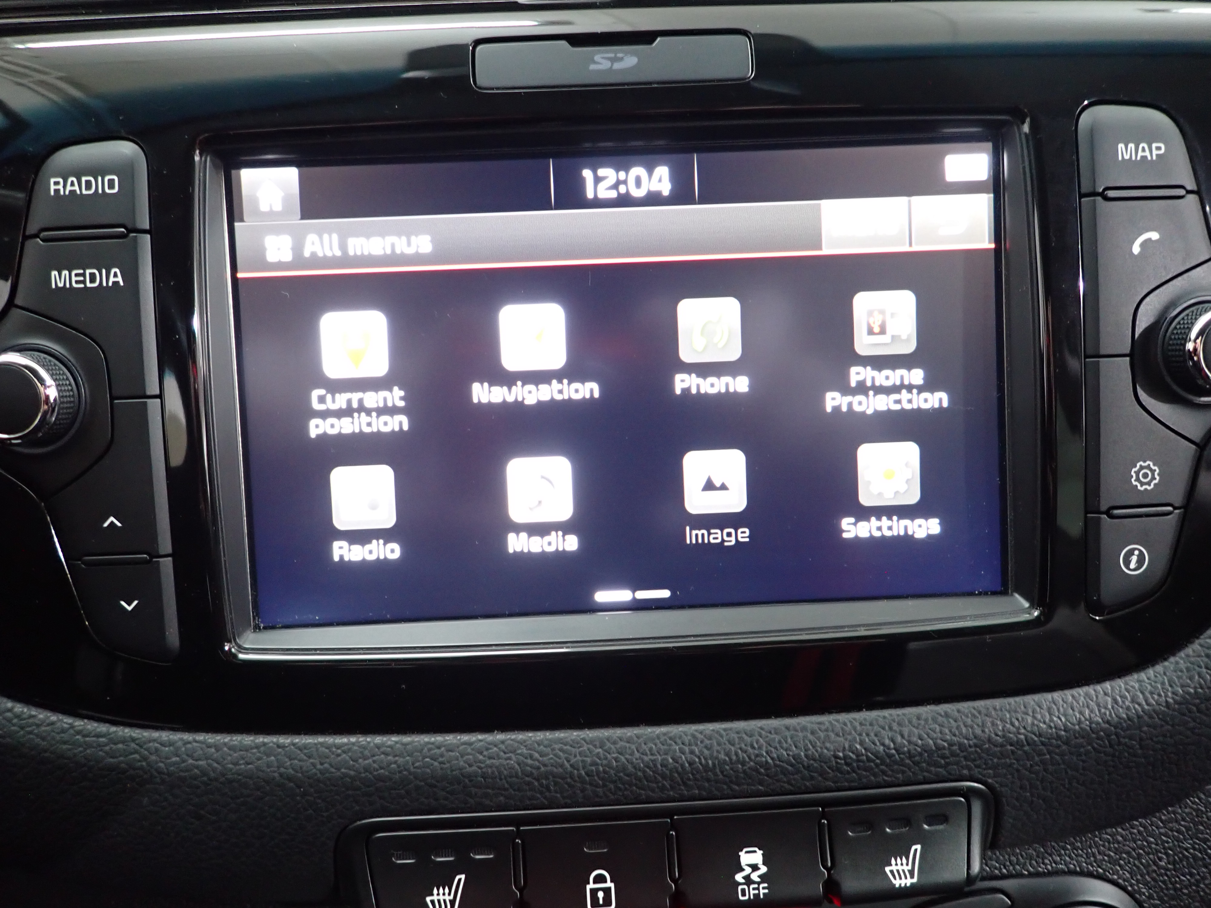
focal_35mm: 25
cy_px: 454
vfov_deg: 54.9
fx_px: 875
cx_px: 606
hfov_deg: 69.4
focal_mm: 4.5
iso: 400
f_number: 2
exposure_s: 1/30
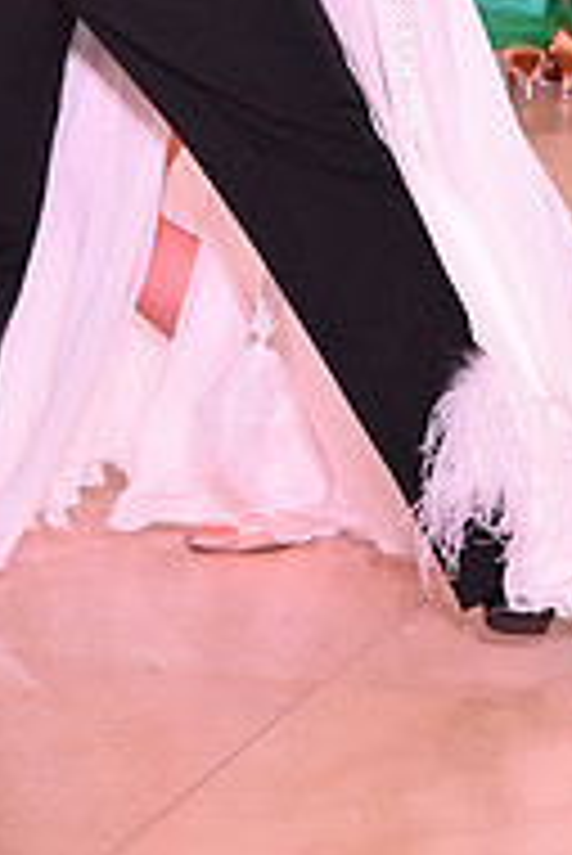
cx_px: 209
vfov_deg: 7.8
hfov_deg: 5.3
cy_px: -176
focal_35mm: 260
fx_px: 6185
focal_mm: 85
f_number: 6.3
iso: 2500
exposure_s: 1/250
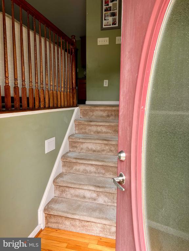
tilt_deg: -7.5
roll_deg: -0.6
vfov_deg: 67.3
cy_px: 126
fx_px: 189
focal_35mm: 26
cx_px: 94
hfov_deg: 53.1
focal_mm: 5.7
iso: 32
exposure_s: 1/121
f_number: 1.5
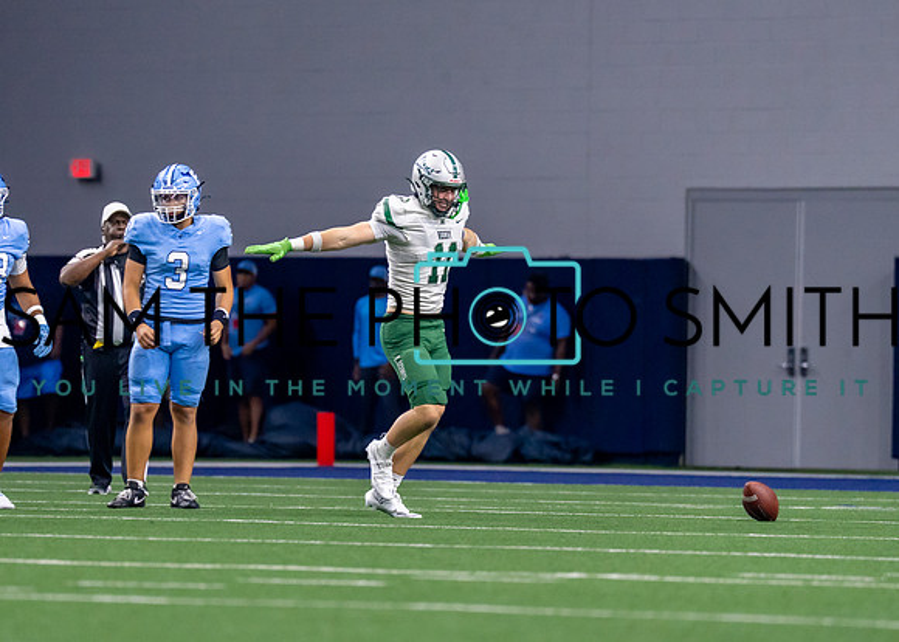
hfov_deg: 5.2
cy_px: 340
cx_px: 339
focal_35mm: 387
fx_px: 9879
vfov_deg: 3.7
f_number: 2.8
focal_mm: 200
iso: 1600
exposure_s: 1/1000
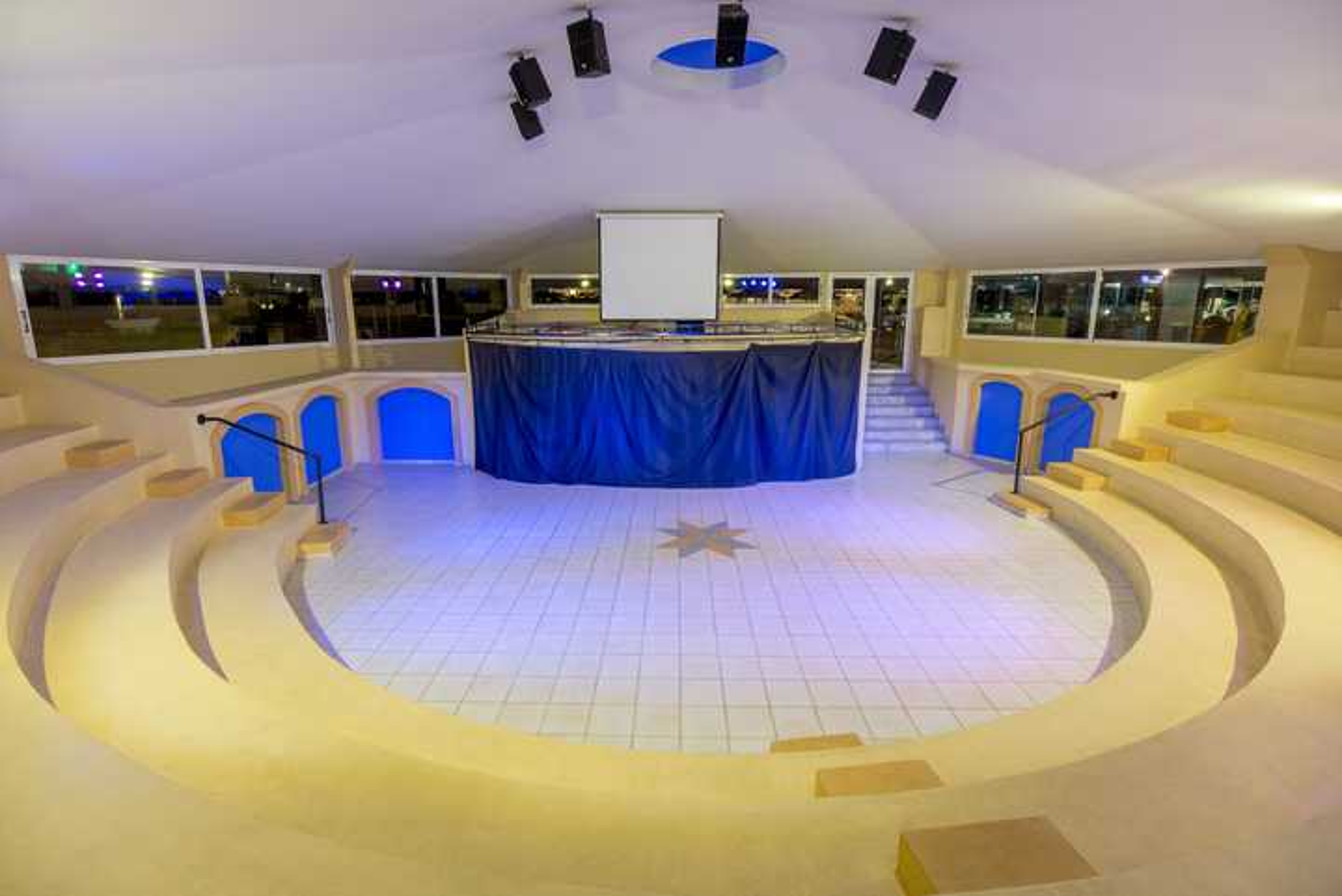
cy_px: 448
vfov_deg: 77.4
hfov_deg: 100.4
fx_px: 559
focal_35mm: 15
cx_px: 671
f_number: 9
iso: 100
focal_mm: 15
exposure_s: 2
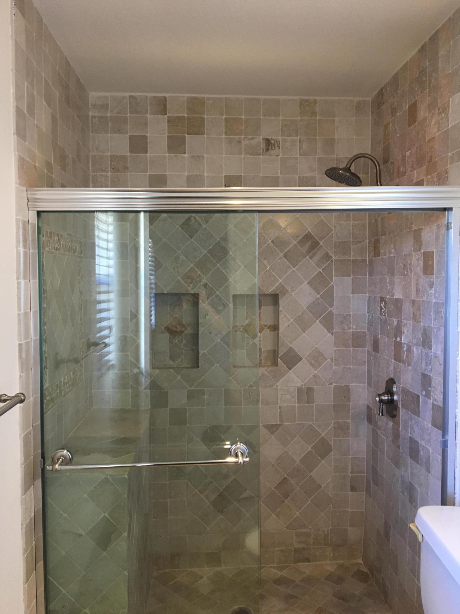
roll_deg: +0.7
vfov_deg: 61.7
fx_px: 514
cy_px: 307
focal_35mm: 29
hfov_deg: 48.2
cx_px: 230
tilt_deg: -1.8
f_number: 2.2
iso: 125
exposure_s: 1/30
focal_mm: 4.15
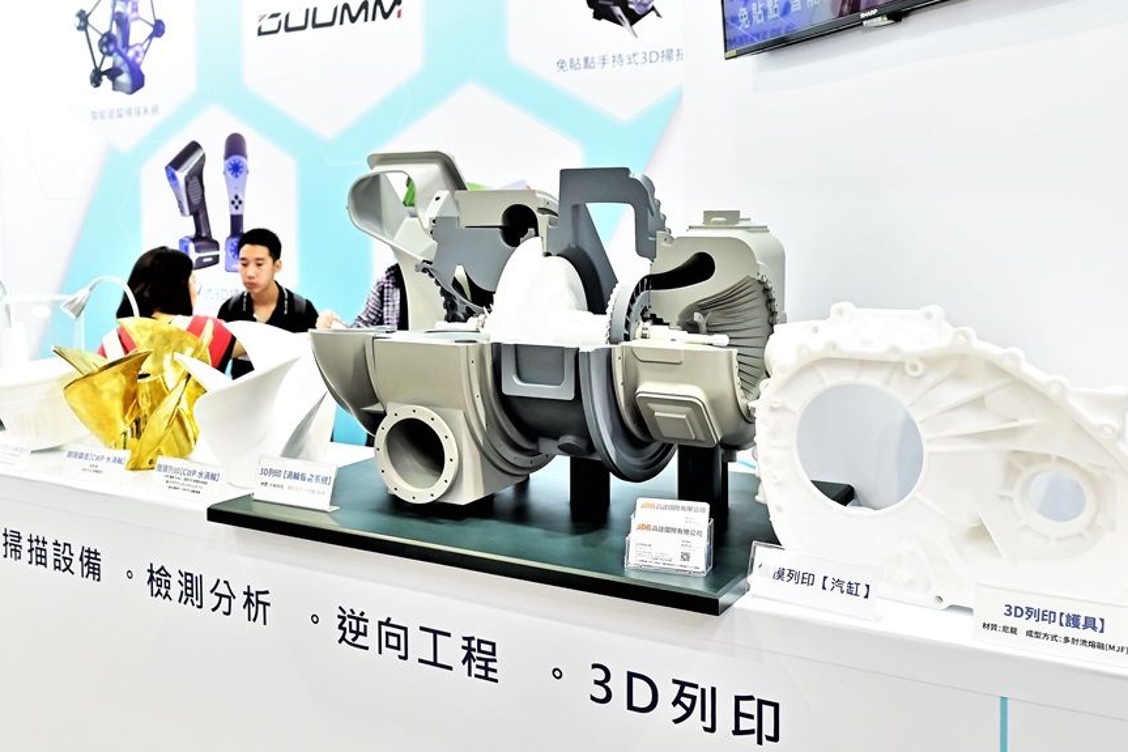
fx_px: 783
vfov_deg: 51.3
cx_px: 583
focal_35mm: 25
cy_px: 381
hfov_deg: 71.5
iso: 1000
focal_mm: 24
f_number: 5
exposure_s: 1/100
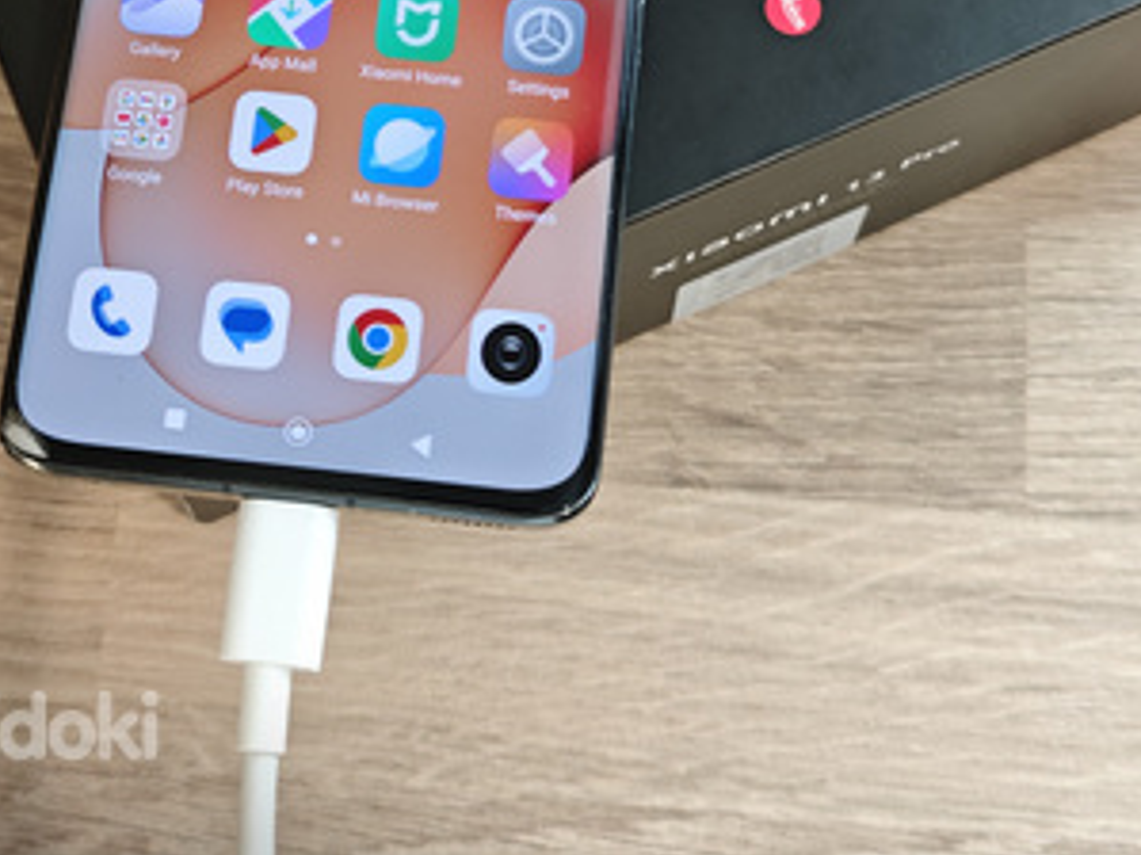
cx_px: 494
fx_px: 2537
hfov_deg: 25.3
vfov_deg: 18.4
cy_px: -95
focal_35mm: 77
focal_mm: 8.72
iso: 250
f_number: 1.63
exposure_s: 1/100
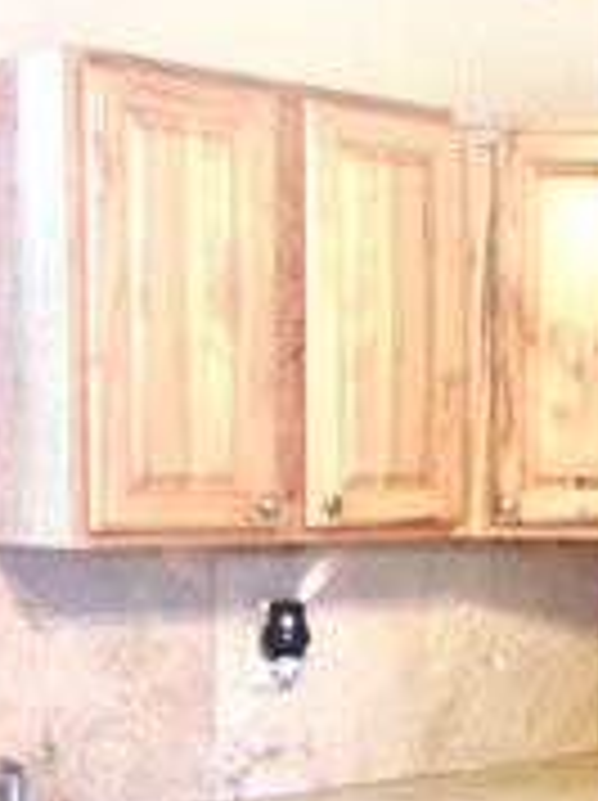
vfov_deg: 22.0
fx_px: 2055
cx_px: 755
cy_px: 526
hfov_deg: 15.8
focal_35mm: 89
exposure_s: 1/20
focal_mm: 4.12
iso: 125
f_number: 2.4
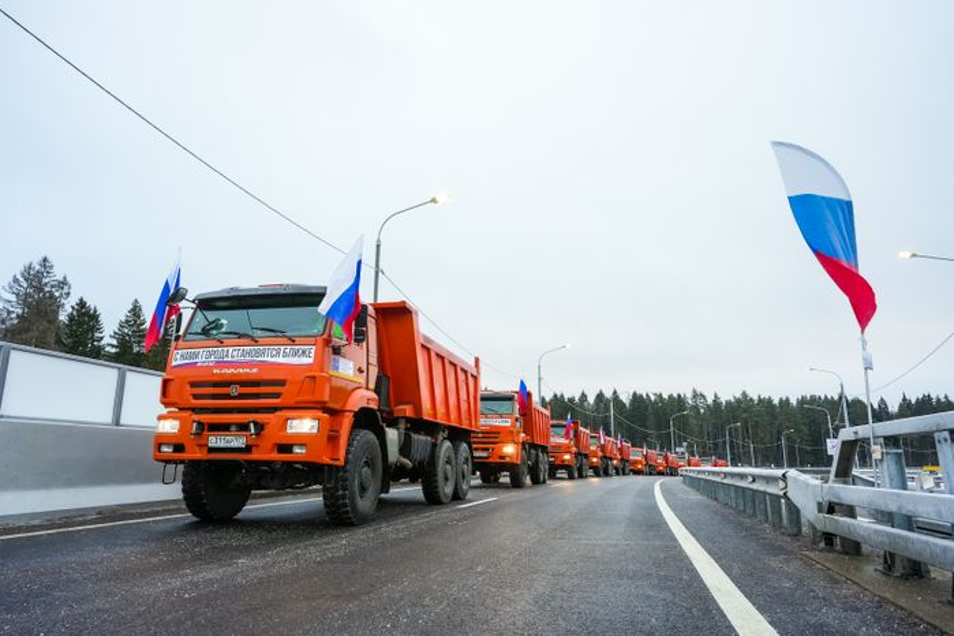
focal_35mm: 22
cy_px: 318
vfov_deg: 57.2
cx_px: 477
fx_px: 583
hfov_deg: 78.6
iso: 1000
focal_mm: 22
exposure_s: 1/500
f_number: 4
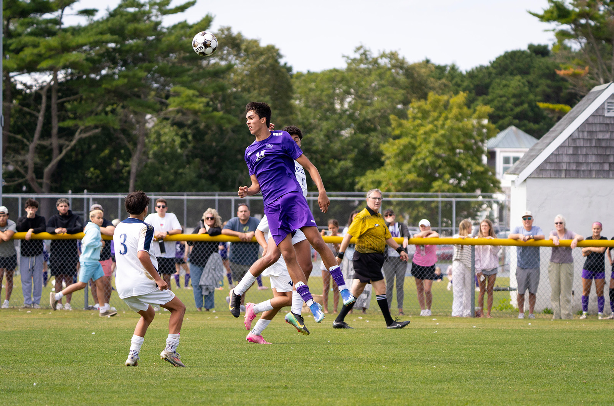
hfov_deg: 10.0
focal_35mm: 207
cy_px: 203
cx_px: 307
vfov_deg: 6.6
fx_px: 3523
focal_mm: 207
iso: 1000
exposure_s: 1/2500
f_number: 5.6
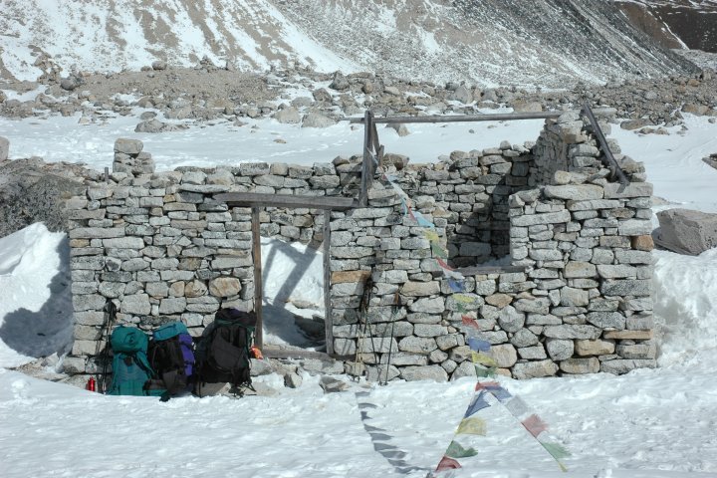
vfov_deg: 23.8
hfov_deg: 35.1
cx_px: 358
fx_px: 1135
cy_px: 239
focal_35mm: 57
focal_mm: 38
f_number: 13
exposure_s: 1/640
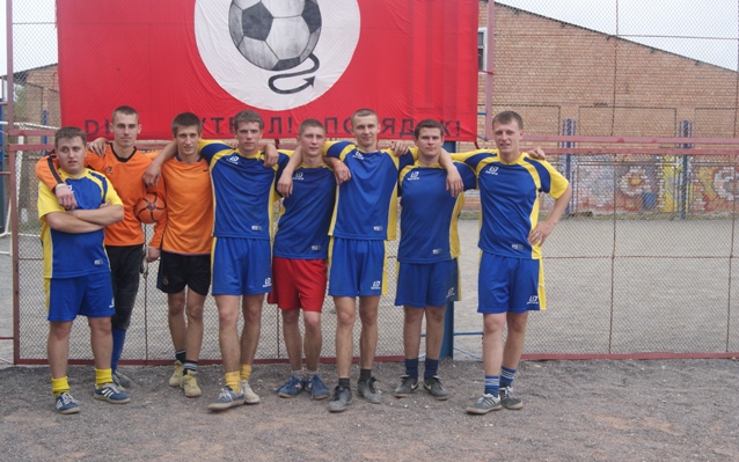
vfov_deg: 29.9
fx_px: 866
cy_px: 230
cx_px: 370
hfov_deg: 46.2
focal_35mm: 43
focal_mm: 28
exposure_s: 1/80
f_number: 8
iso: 100
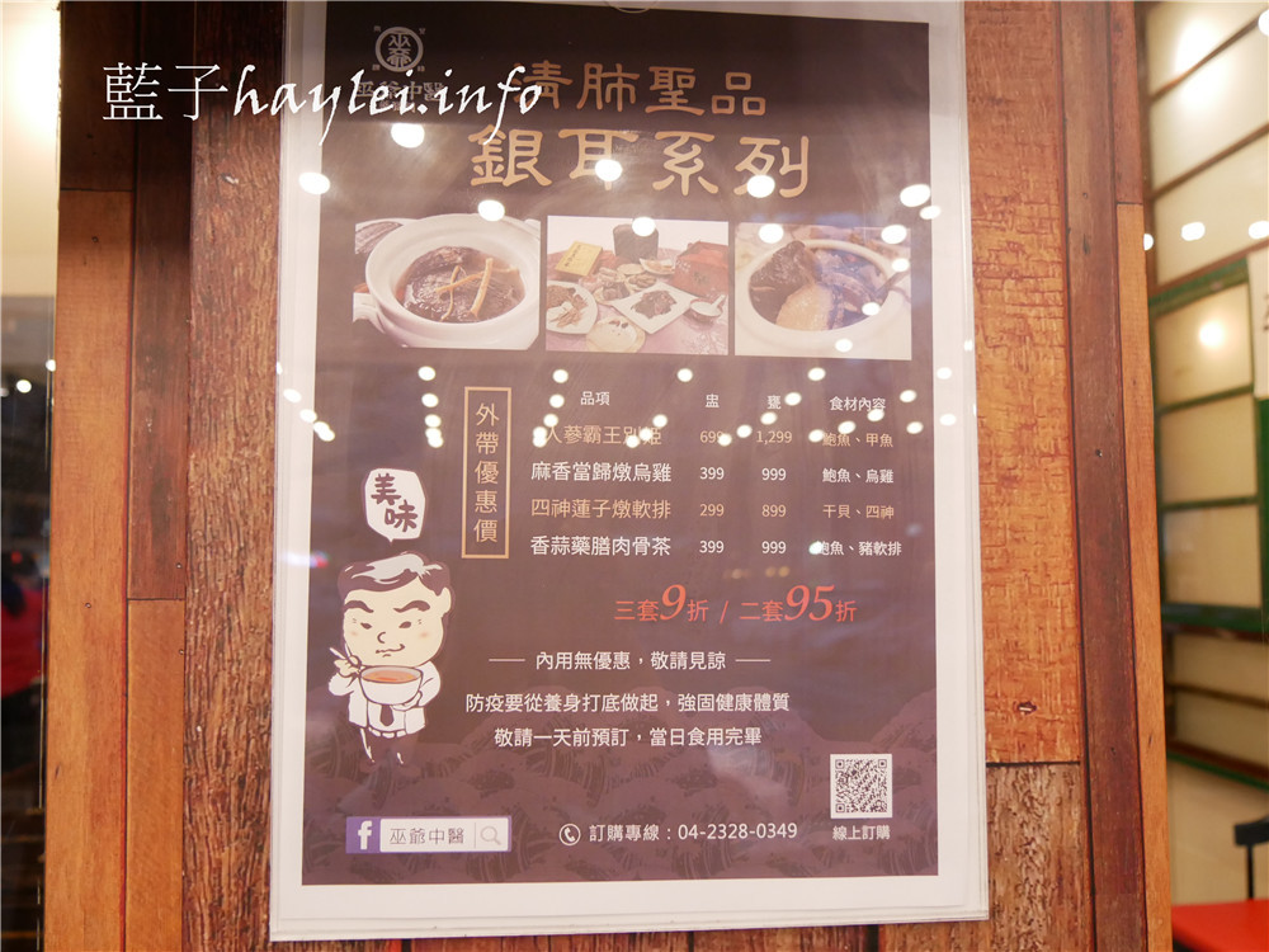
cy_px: 476
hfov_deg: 54.0
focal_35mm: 34
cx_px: 634
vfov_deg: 41.8
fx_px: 1246
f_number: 3.7
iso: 1250
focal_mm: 17
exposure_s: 1/60
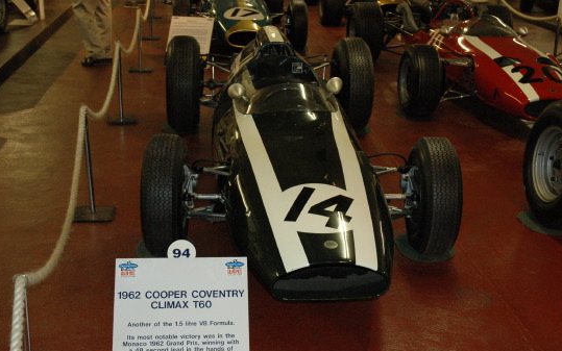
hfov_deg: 38.4
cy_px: 188
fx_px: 806
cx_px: 279
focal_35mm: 53
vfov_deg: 24.6
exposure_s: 1/60
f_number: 4
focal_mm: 29
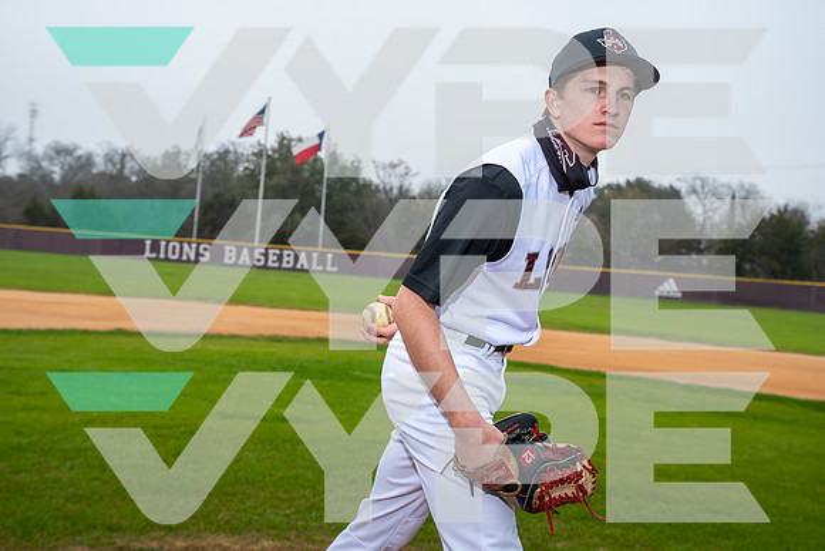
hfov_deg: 35.0
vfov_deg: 23.8
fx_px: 1306
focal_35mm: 57
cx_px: 412
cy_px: 276
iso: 100
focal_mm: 57
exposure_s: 1/125
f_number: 6.3
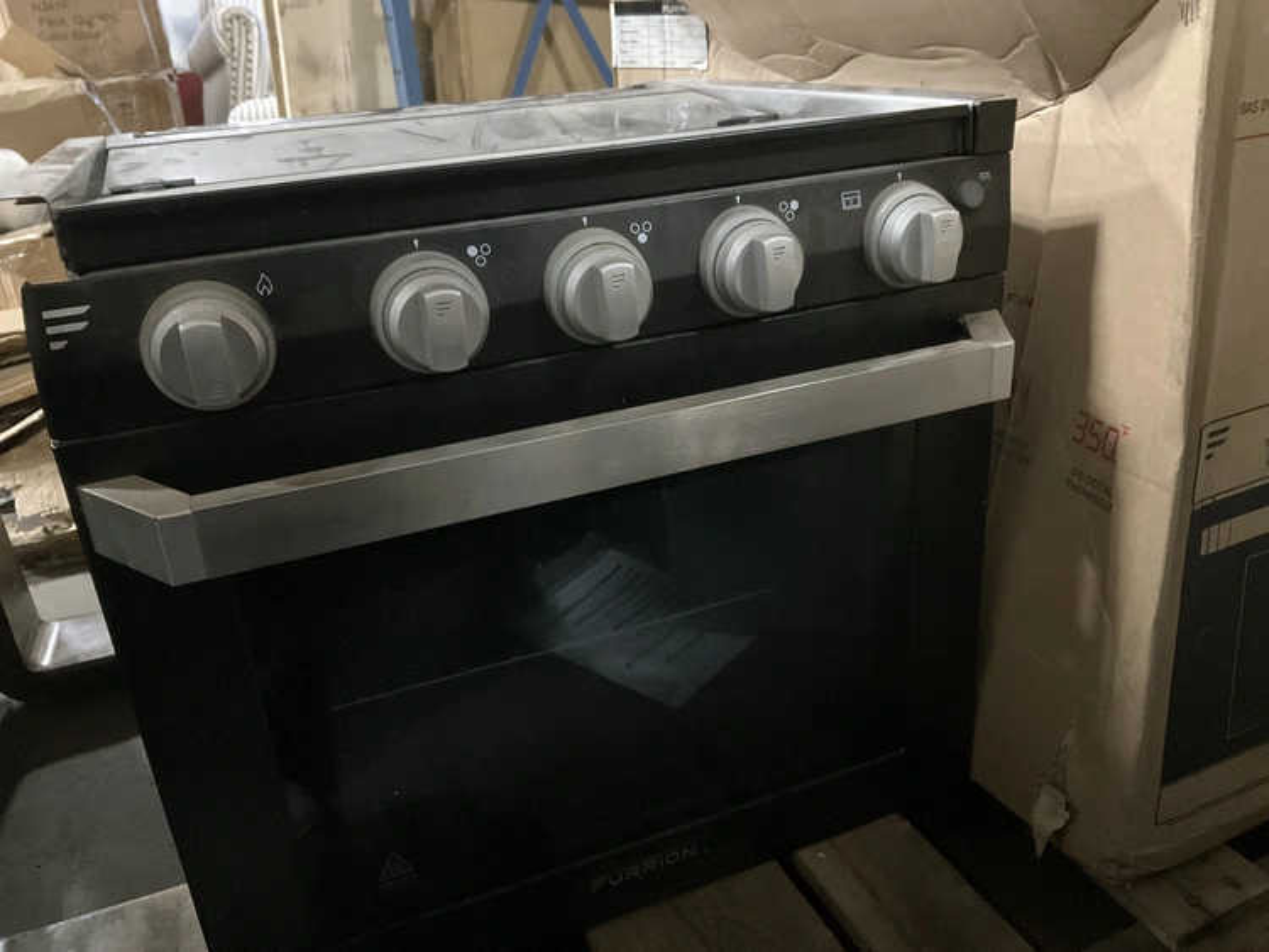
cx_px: 634
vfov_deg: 48.3
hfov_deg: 61.6
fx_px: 1063
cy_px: 476
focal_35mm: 29
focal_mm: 3
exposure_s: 1/17
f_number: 1.8
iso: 500
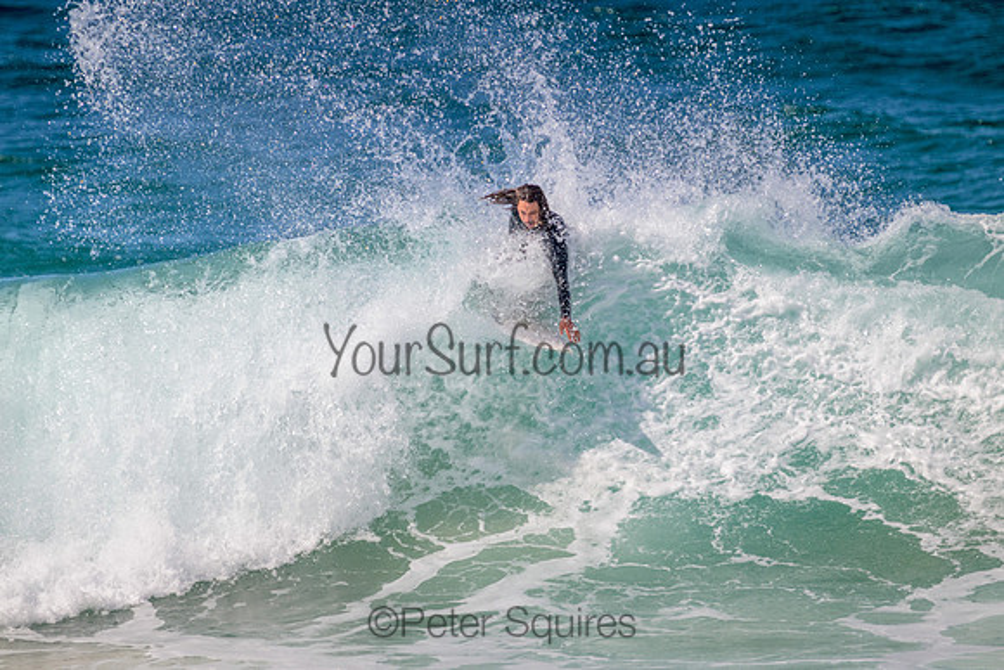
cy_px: 335
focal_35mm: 800
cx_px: 502
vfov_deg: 1.7
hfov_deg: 2.6
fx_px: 22315
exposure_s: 1/1600
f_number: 11
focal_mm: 800
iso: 560
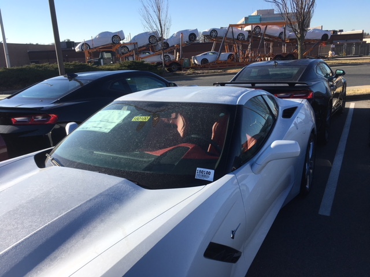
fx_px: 310
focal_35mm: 29
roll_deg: +3.3
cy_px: 138
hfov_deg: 61.7
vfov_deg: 48.2
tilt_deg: -12.4
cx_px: 185
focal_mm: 4.15
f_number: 2.2
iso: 25
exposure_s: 1/1131
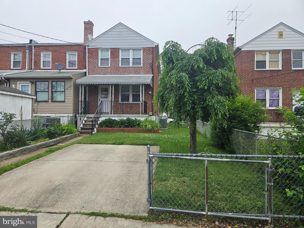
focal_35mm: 23
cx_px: 152
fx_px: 202
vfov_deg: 58.9
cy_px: 114
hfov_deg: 73.9
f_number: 1.8
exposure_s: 1/476
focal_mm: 5.4
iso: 25
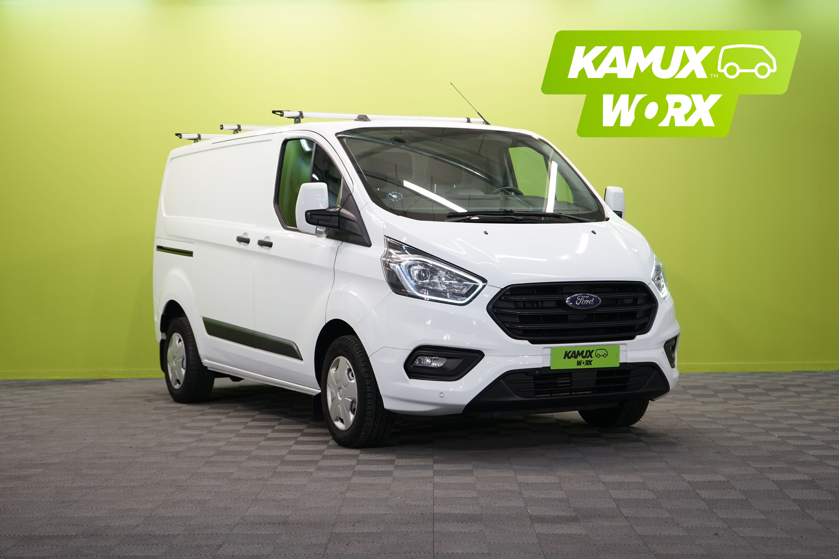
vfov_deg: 22.6
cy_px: 280
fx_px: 1398
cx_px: 420
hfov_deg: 33.4
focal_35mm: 60
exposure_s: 1/40
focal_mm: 60
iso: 400
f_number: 5
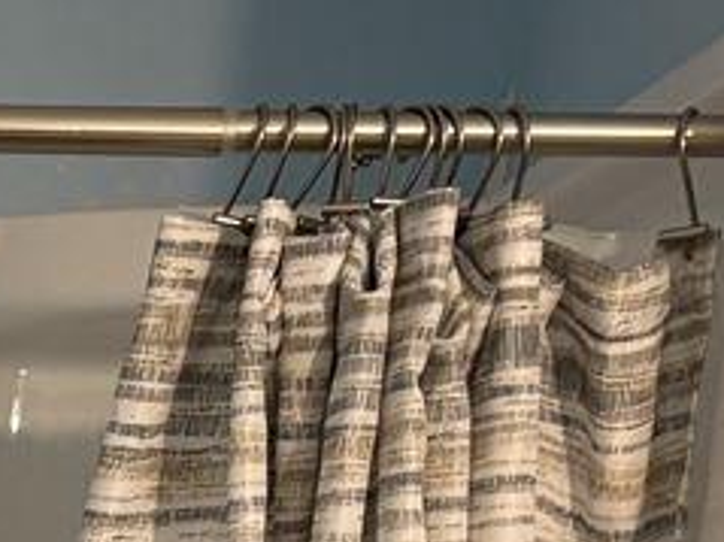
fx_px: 2906
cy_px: 1279
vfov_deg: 9.5
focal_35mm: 139
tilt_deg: -11.4
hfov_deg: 12.6
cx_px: -669
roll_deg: -1.2
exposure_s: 1/60
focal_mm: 5.96
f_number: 1.6
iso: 125
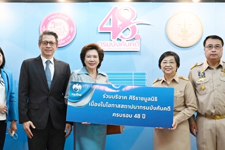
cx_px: 99
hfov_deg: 29.2
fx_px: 431
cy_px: 93
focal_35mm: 69
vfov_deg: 19.7
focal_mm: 32
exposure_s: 1/200
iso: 8000
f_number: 8
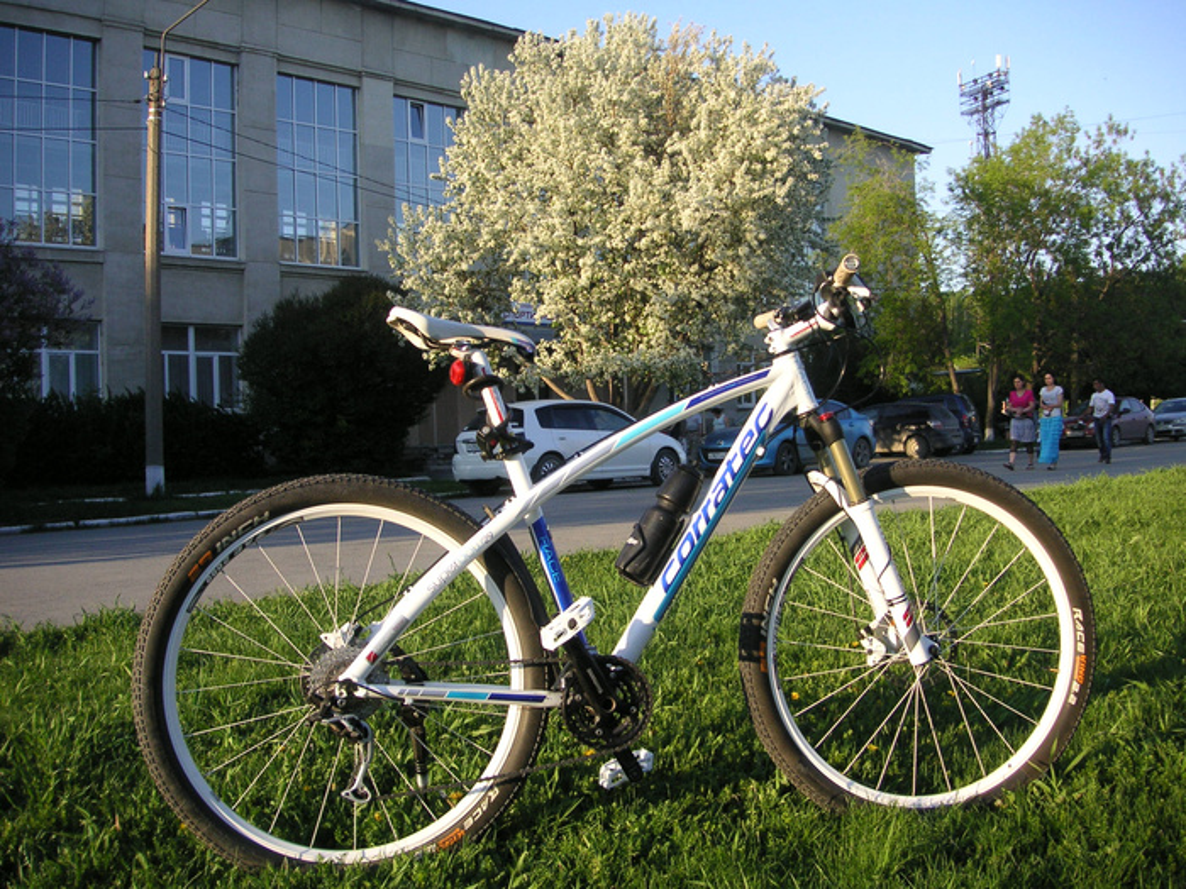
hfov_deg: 50.1
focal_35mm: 37
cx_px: 593
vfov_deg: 38.7
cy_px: 444
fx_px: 1268
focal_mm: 6.1
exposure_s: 1/350
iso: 50
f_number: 2.8
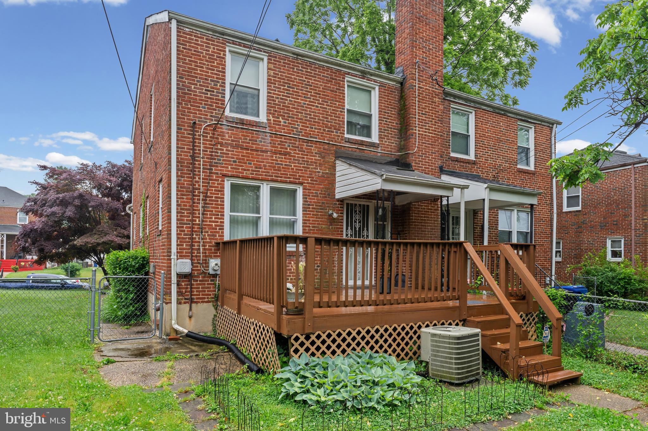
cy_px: 216
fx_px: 396
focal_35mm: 22
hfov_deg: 78.6
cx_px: 324
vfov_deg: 57.2
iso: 200
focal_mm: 22
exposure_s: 1/100
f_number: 7.1
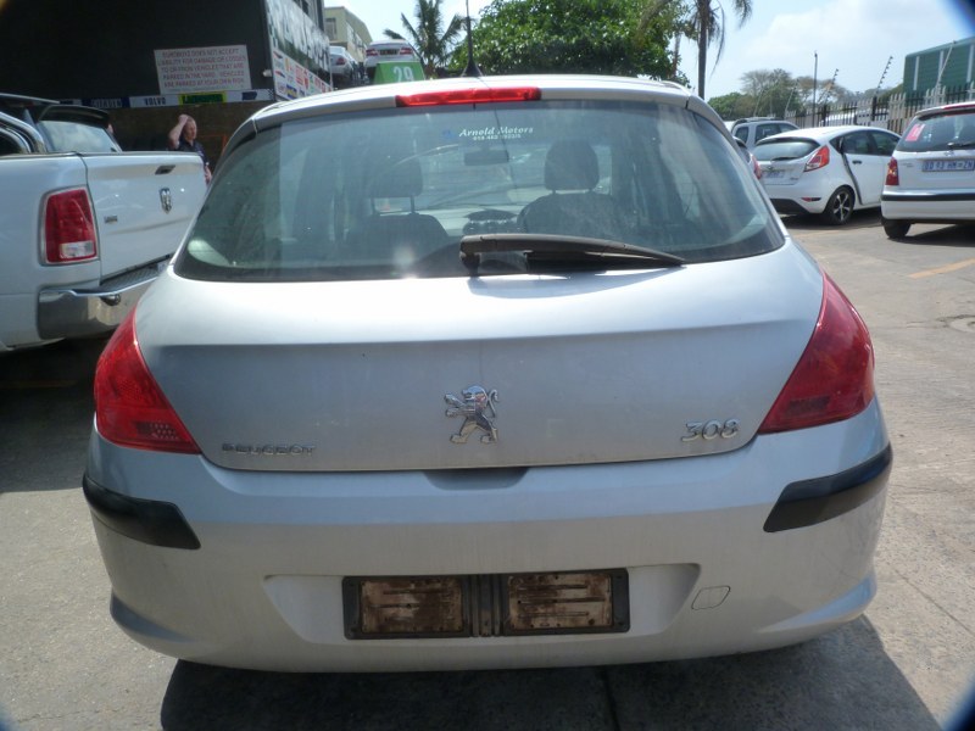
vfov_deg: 54.9
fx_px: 704
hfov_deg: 69.4
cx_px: 488
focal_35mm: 25
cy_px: 366
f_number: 5.6
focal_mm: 4.5
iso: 125
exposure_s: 1/250
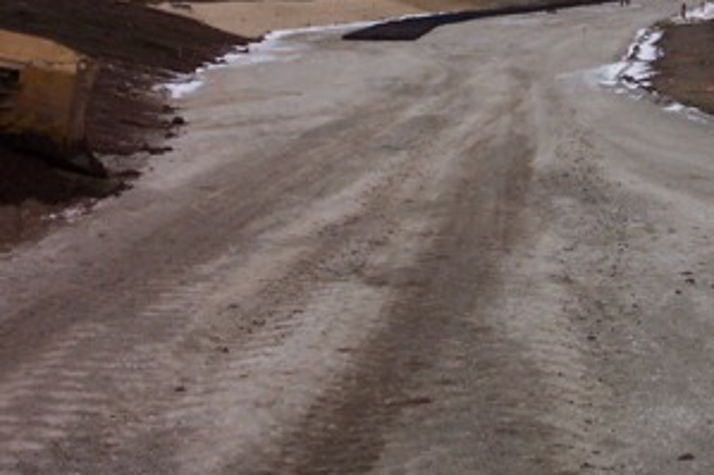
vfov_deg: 17.7
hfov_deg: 26.8
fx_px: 1487
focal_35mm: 75
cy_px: 1
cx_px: 497
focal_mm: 7.5
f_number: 9.5
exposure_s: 1/125
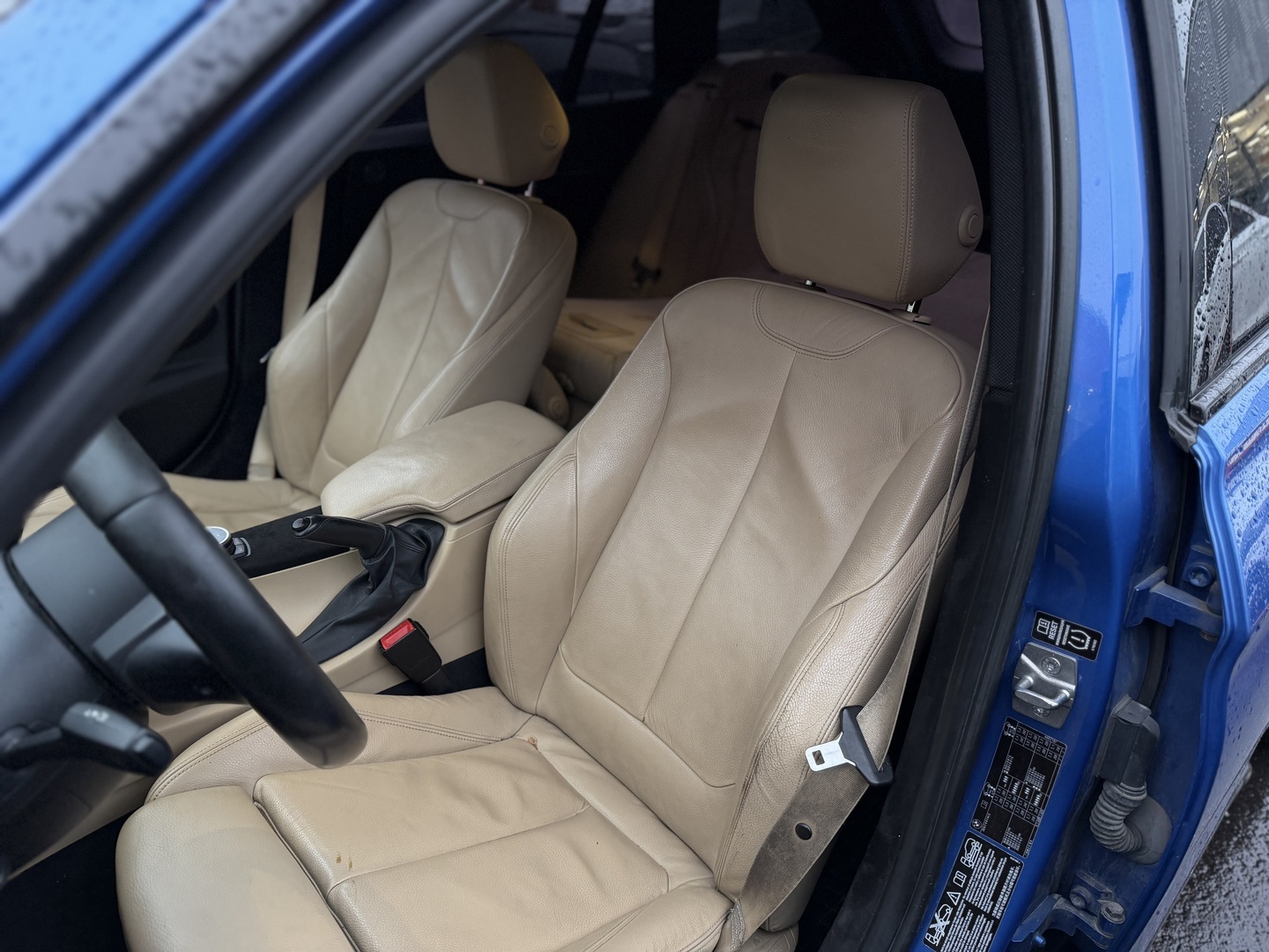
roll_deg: +1.2
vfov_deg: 56.8
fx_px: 880
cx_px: 634
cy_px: 476
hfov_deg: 71.6
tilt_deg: -30.3
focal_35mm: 24
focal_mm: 6.76
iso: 200
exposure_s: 1/121
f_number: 1.78
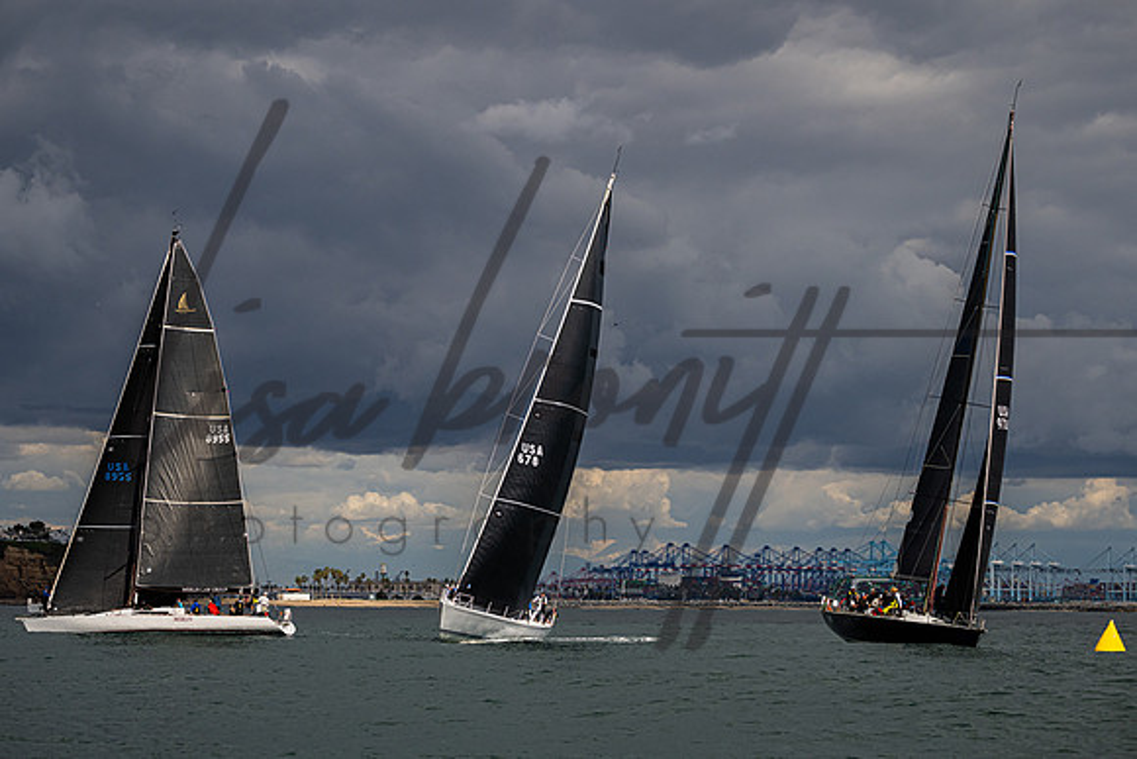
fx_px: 4149
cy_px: 362
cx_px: 548
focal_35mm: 131
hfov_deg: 15.6
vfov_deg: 10.4
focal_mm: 115
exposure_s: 1/5000
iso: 400
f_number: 5.6
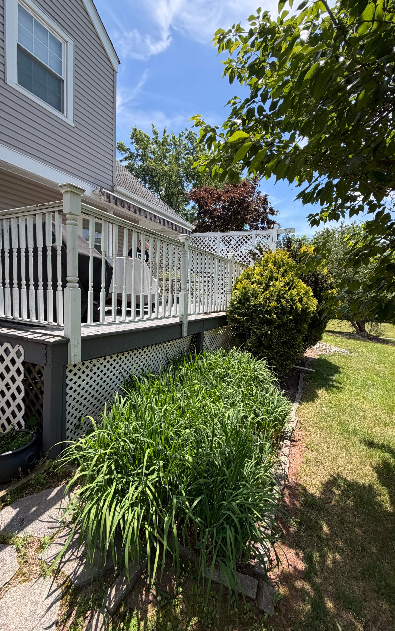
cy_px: 317
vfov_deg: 101.5
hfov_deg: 74.4
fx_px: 258
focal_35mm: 15
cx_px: 225
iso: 40
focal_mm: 2.22
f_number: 2.2
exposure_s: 1/625
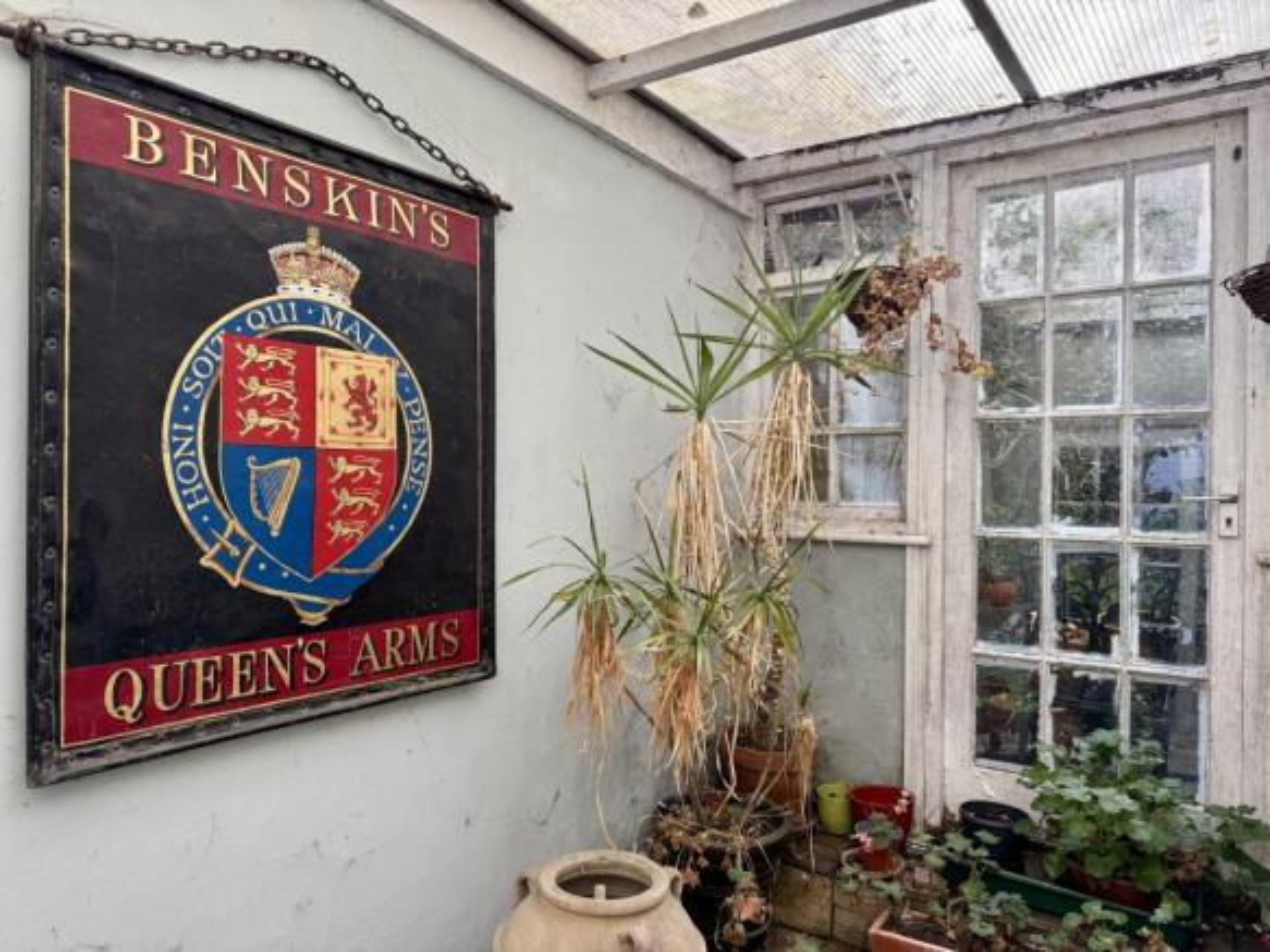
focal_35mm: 24
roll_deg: -1.5
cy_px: 476
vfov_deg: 56.8
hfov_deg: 71.6
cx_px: 635
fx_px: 880
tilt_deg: +1.1
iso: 100
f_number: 1.78
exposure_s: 1/470
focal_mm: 6.76
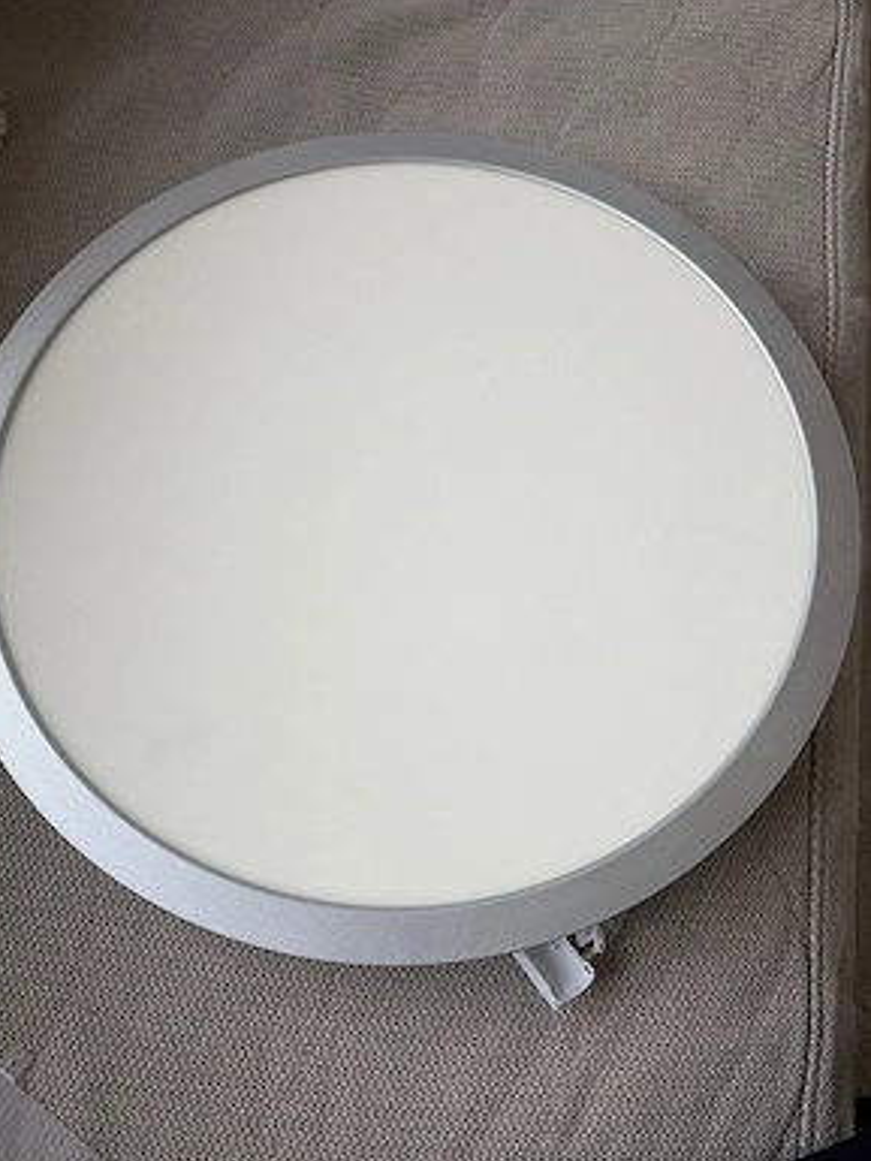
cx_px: 422
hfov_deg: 51.4
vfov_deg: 65.3
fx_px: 905
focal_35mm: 27
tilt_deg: -69.1
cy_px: 570
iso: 64
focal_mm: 5.96
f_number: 1.6
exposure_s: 1/122
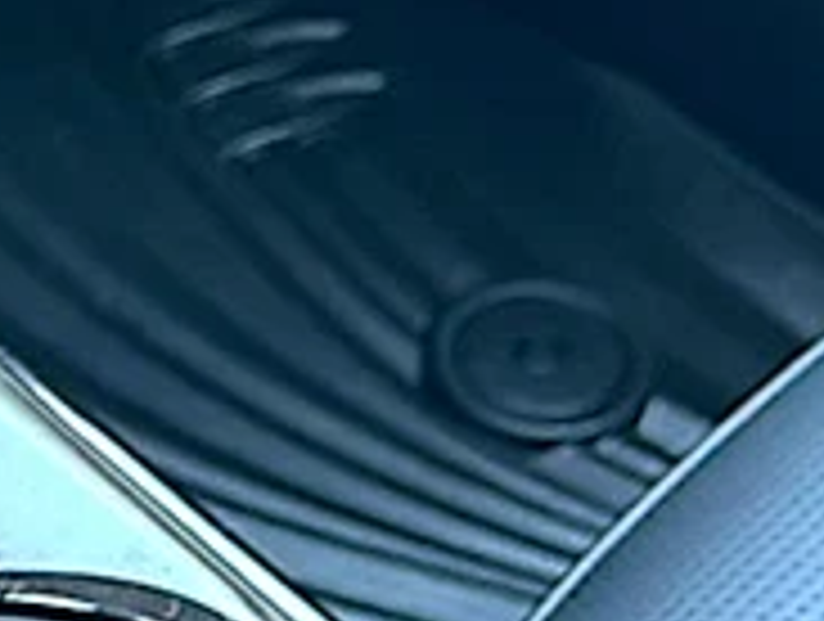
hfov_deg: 12.5
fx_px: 3458
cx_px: -621
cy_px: 776
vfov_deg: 10.1
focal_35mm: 145
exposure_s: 1/40
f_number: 1.78
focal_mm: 6.86
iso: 100
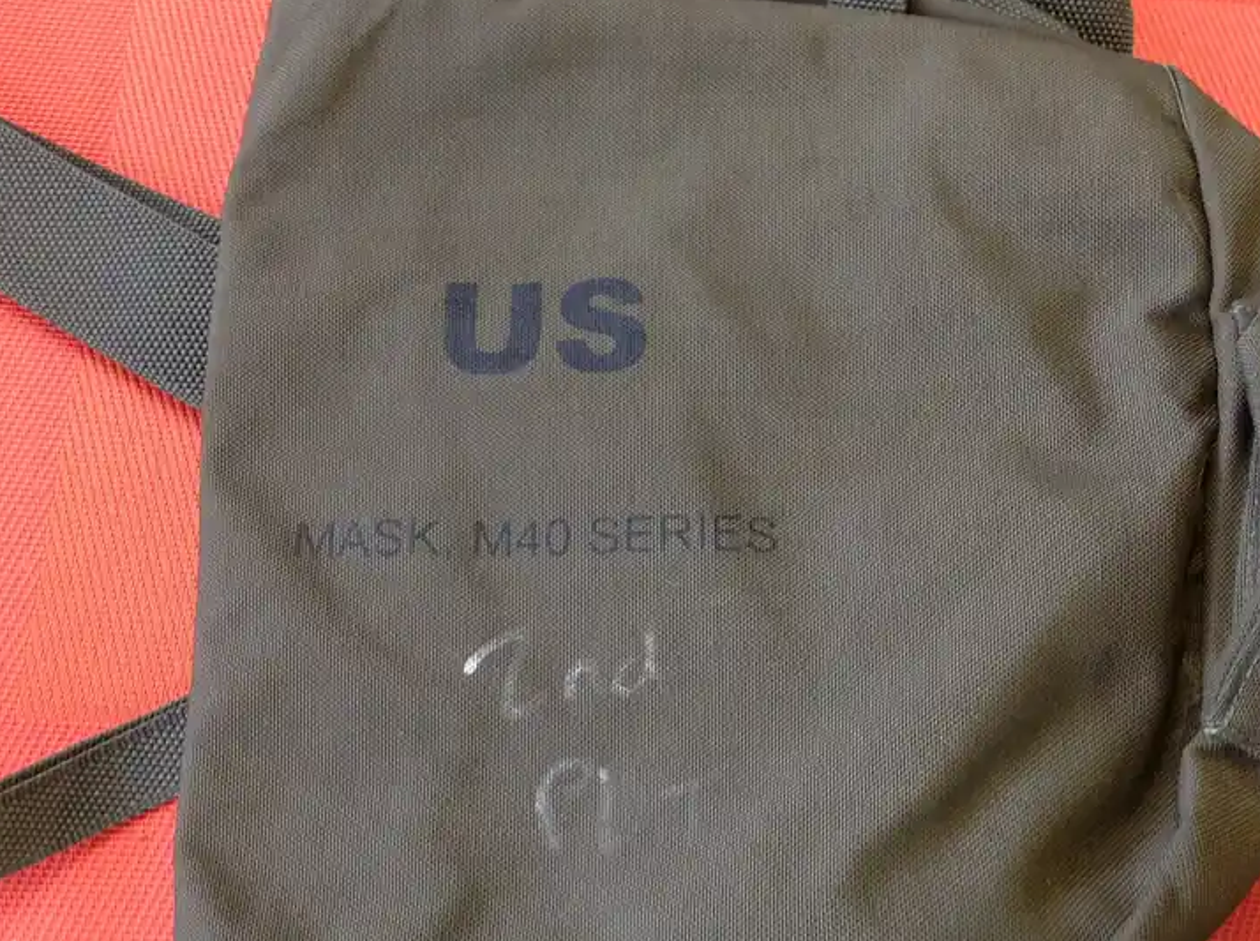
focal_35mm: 49
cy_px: 568
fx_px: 1781
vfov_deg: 29.5
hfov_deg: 39.0
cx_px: 660
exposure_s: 1/15
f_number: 2.4
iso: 80
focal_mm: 4.28
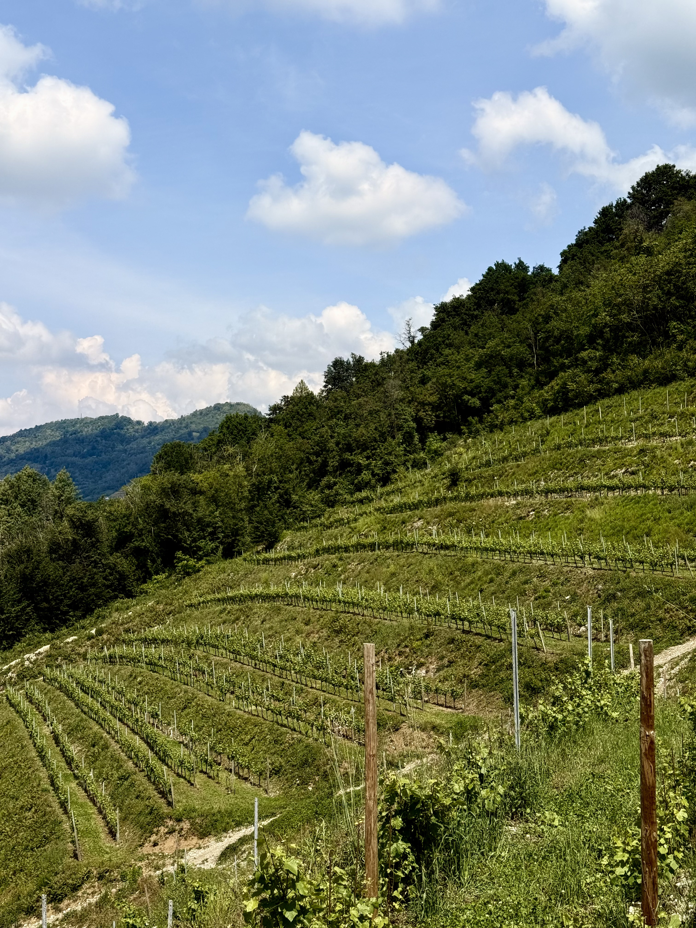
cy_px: 464
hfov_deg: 30.3
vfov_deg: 39.7
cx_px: 348
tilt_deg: +3.7
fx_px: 1287
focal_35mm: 48
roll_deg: -0.1
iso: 64
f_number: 1.78
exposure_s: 1/6024
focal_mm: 6.76
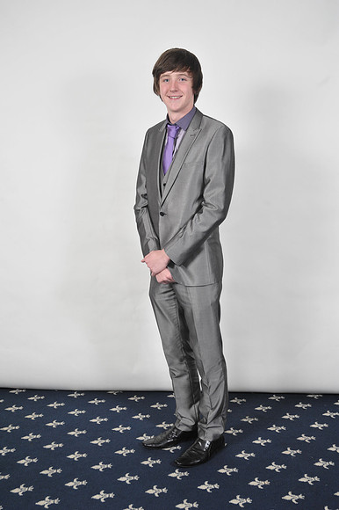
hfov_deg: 31.9
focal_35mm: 42
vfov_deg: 46.4
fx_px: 594
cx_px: 170
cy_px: 255
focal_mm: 42
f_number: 7.1
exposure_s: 1/160
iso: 1000
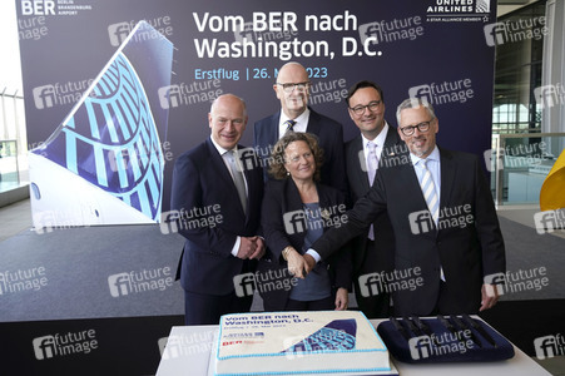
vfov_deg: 41.1
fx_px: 502
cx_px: 282
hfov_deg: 58.8
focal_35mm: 32
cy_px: 188
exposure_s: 1/400
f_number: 5
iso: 640
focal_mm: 32
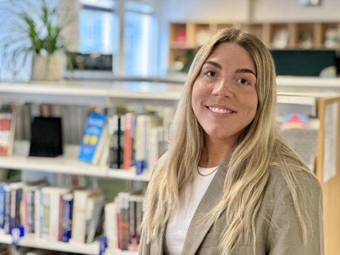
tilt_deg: -4.7
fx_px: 756
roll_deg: -1.7
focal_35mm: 77
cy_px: 128
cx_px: 170
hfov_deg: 25.3
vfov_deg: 19.1
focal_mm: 9
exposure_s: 1/33
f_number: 2.8
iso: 400
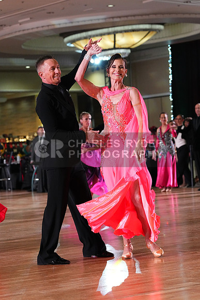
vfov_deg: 17.6
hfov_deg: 11.8
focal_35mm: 116
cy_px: 150
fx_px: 966
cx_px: 100
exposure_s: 1/400
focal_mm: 116
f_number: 5
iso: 6400
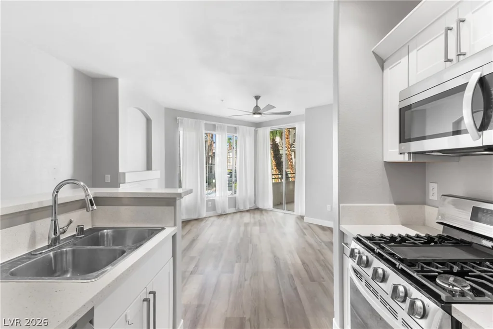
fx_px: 246
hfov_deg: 90.0
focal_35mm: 18
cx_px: 246
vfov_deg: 67.3
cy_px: 164
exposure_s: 1/3
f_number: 8
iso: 400
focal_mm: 18
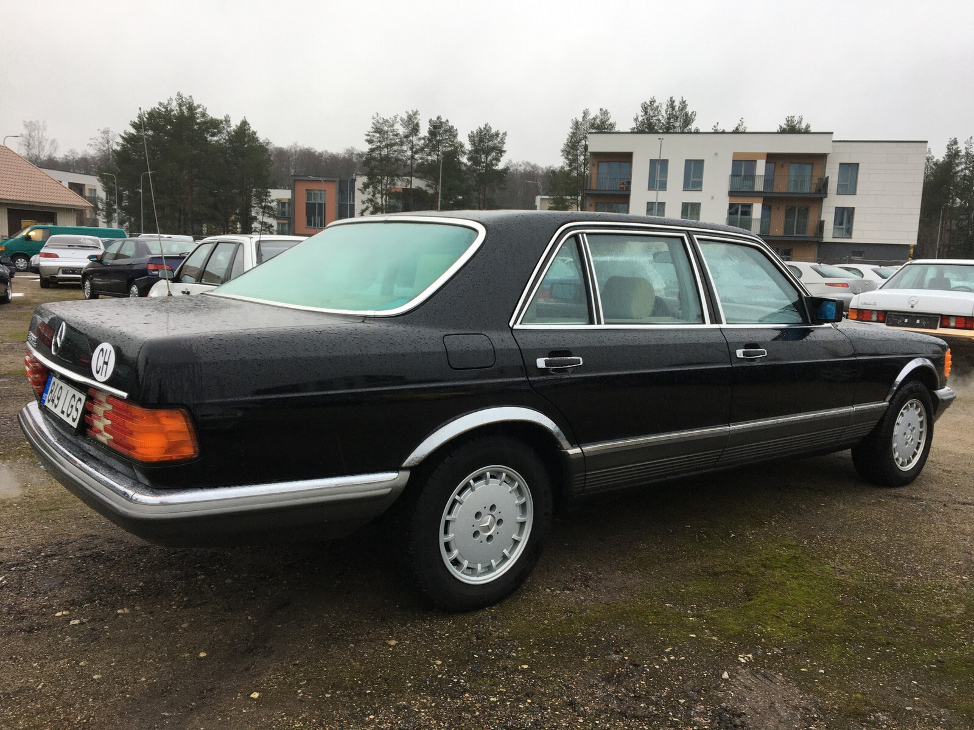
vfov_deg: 48.2
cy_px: 365
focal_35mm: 29
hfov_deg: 61.7
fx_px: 816
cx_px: 487
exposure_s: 1/100
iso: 40
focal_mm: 4.15
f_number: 2.2
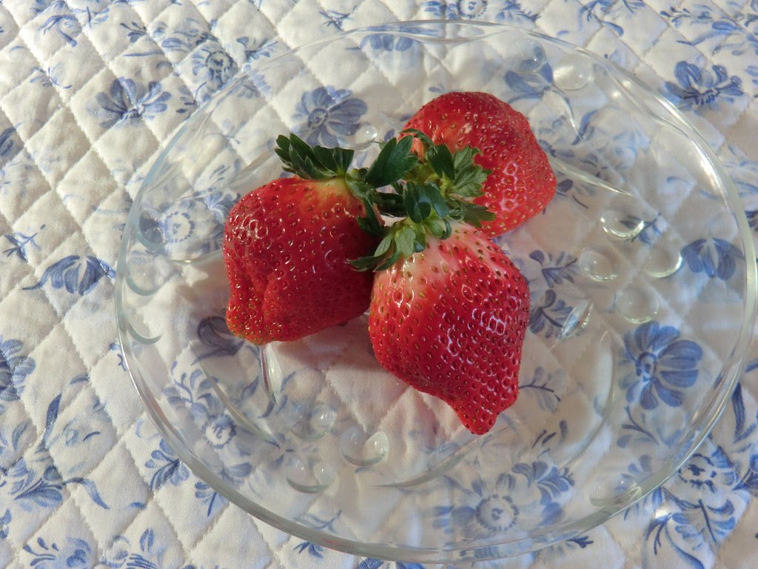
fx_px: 1029
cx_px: 379
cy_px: 284
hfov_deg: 40.4
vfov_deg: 30.9
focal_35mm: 47
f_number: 4
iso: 200
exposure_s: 1/60
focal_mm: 8.4
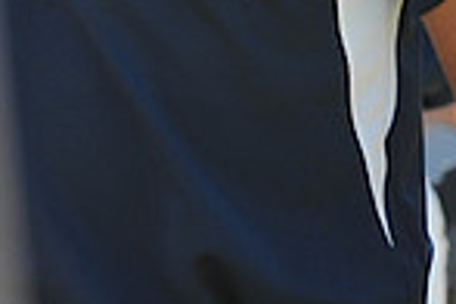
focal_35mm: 1774
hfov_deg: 1.2
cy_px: -194
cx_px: -186
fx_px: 22469
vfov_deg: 0.8
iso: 200
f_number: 4
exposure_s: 1/400
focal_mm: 300
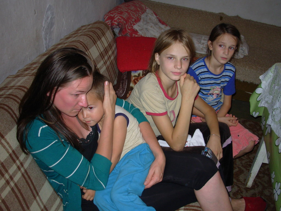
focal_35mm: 38
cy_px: 106
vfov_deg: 37.7
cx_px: 140
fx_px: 308
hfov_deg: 49.0
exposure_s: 1/32
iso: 50
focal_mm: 6.3
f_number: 2.9
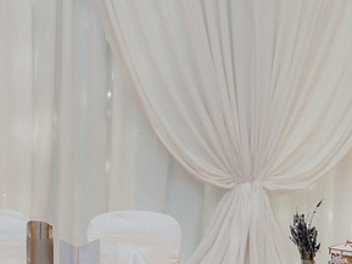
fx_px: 865
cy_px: 228
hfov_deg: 22.6
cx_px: 60
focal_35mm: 85
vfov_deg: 17.2
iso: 1600
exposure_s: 1/160
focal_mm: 44
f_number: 3.5
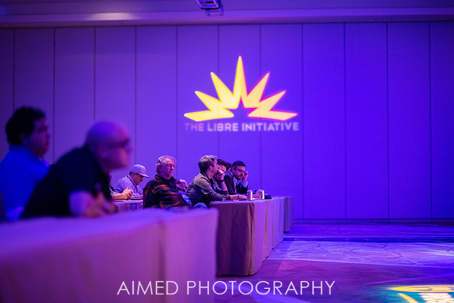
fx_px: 1105
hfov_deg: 23.2
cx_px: 227
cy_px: 152
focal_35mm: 88
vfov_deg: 15.6
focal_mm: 85
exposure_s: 1/160
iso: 2000
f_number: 1.4
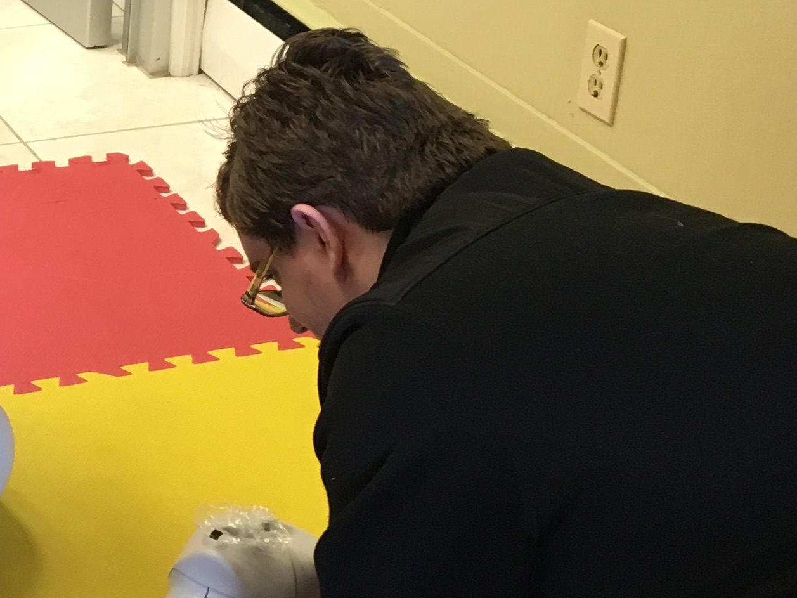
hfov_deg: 20.3
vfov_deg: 15.8
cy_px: 141
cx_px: -37
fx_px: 2141
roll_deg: -1.1
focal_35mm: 93
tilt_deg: -22.8
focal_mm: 4.15
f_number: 2.2
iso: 64
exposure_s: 1/30
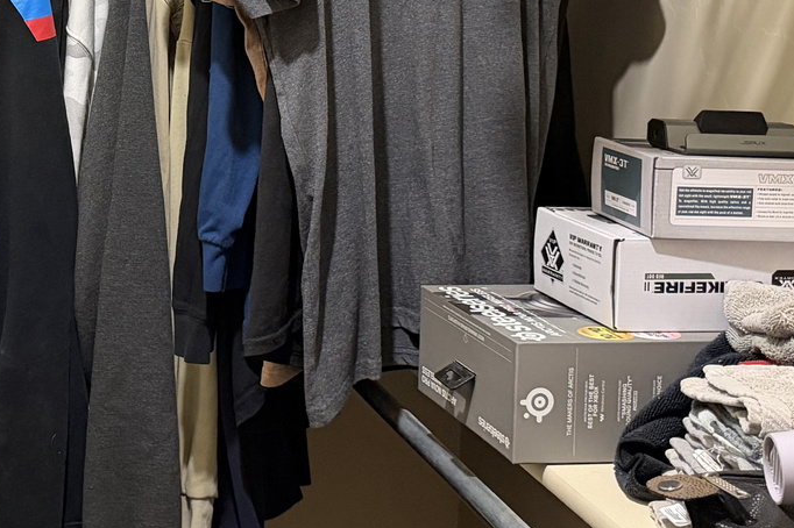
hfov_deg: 26.2
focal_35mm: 75
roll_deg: -0.4
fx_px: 1653
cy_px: 47
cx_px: 94
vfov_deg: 17.9
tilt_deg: -5.1
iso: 500
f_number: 1.78
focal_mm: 6.76
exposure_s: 1/60
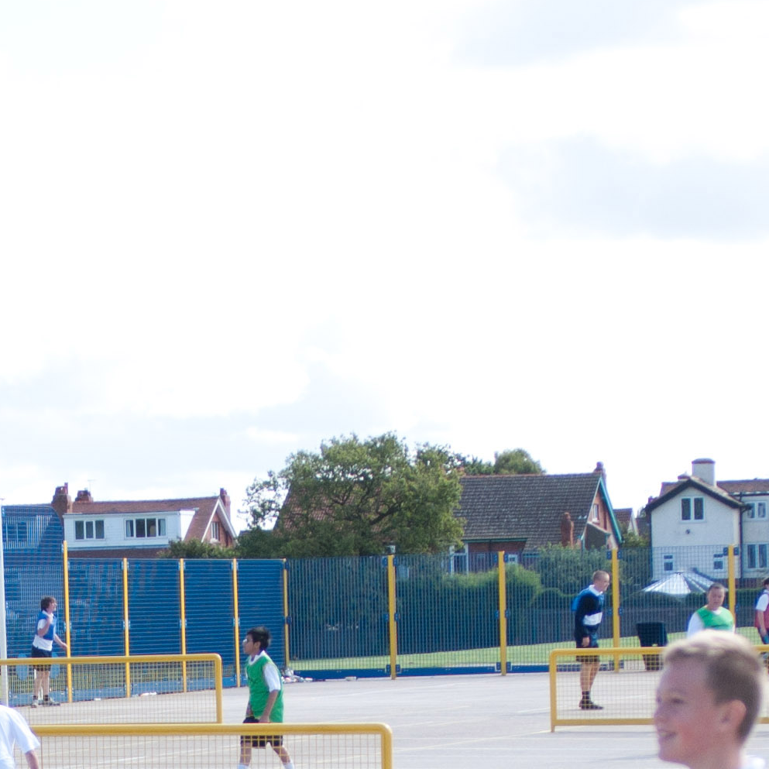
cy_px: 1017
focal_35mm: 154
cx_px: 149
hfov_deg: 11.3
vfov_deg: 11.1
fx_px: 3871
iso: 250
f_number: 2.8
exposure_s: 1/2500
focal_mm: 28
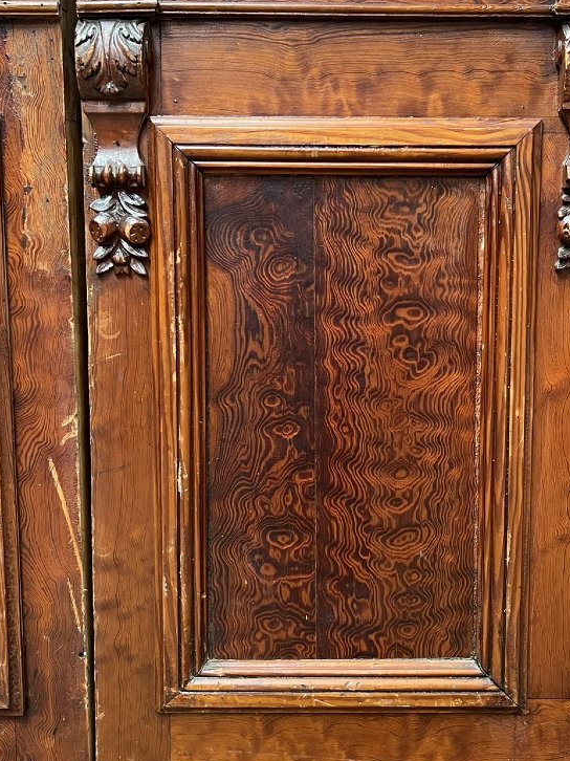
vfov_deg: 43.8
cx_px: 350
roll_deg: +0.0
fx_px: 945
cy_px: 340
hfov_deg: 33.4
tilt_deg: -6.7
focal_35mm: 43
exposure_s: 1/87
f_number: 1.5
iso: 125
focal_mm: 5.7
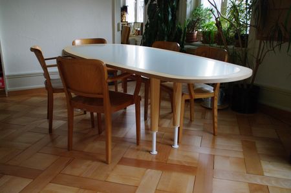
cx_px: 146
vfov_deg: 36.8
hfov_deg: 53.2
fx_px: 291
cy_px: 96
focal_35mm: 36
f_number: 4
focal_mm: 24
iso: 1600
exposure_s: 1/20
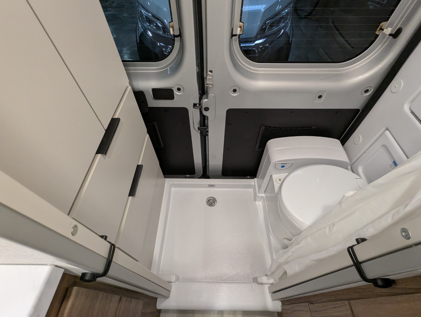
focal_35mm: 16
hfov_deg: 94.4
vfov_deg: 78.2
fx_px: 195
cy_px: 158
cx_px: 210
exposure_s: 1/61.3
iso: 217
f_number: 2.2
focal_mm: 2.35
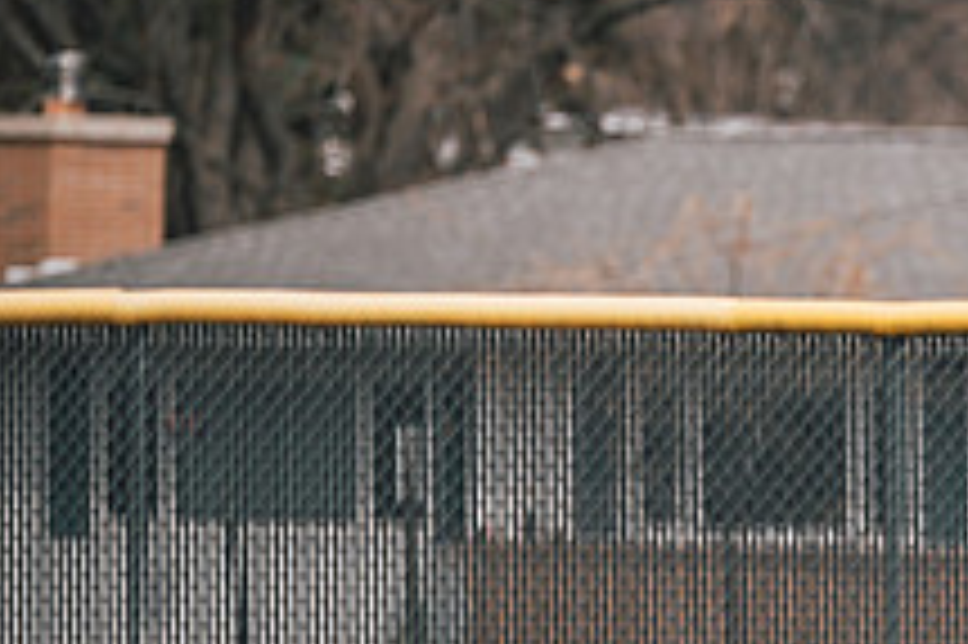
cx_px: 1384
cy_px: 611
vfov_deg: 1.8
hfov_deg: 2.6
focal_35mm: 781
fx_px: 20984
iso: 320
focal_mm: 200
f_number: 2.8
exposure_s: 1/5000
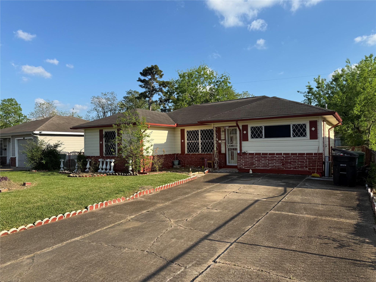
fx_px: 261
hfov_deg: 71.6
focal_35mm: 24
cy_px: 141
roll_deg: +1.2
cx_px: 188
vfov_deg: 56.8
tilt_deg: +2.2
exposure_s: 1/3425
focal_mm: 6.76
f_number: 1.78
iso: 80
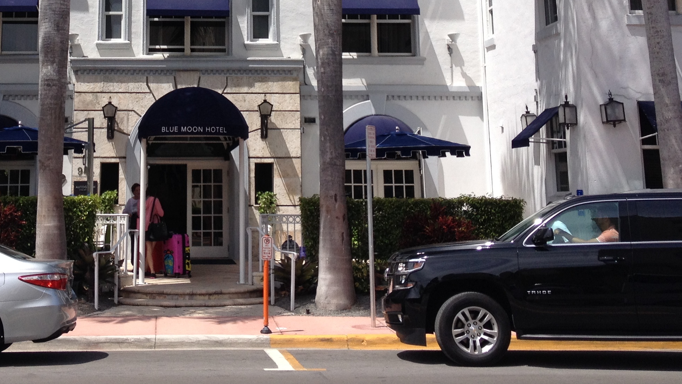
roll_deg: +0.3
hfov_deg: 32.5
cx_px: 216
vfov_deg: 18.2
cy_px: -20
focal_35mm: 64
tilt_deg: +10.0
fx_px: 1157
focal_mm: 4.28
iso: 50
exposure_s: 1/1623
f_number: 2.4
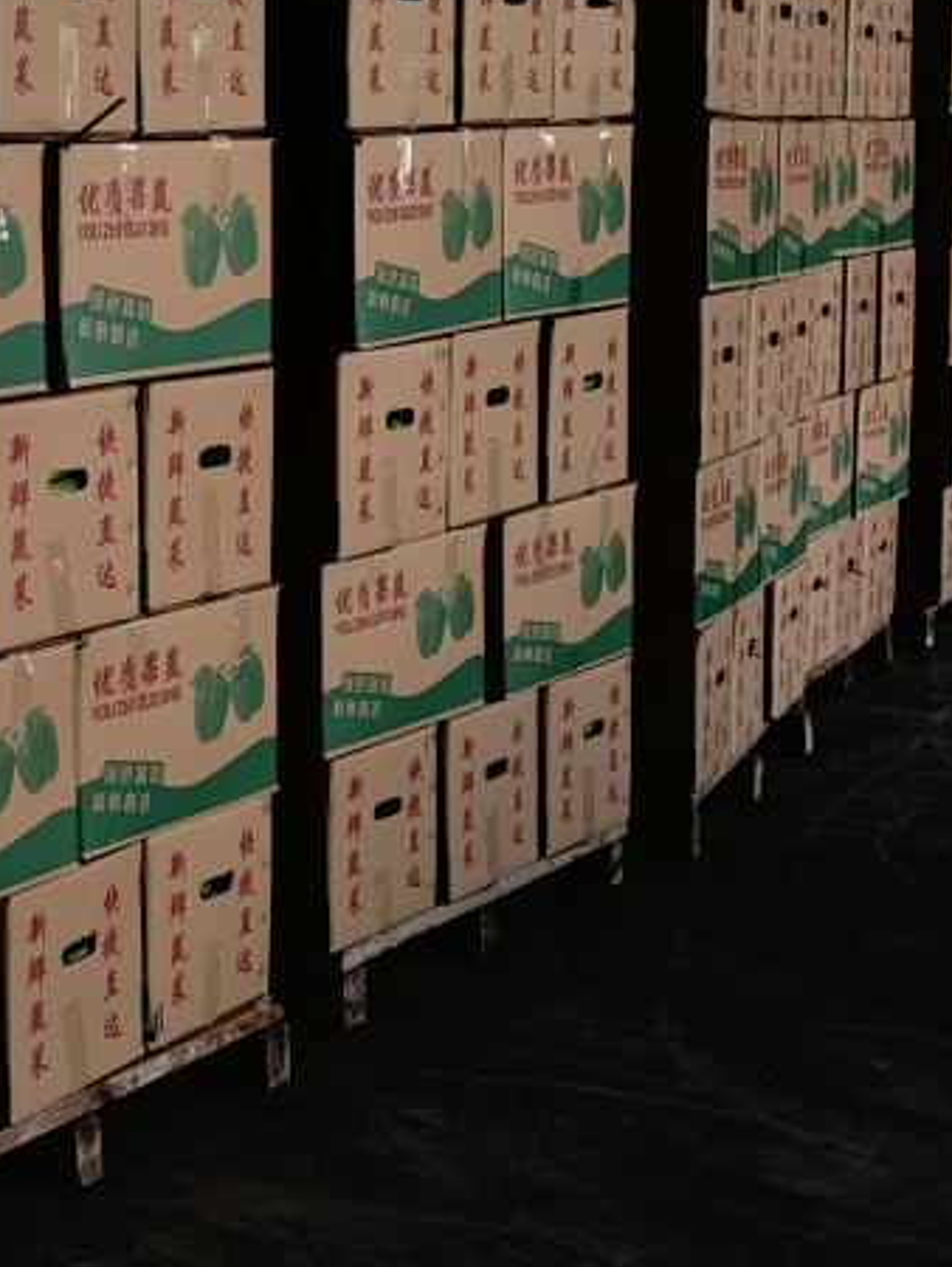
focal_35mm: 64
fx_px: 2345
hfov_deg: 21.6
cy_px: 607
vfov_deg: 30.2
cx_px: -121
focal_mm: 5.54
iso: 64
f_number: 1.8
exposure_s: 1/100
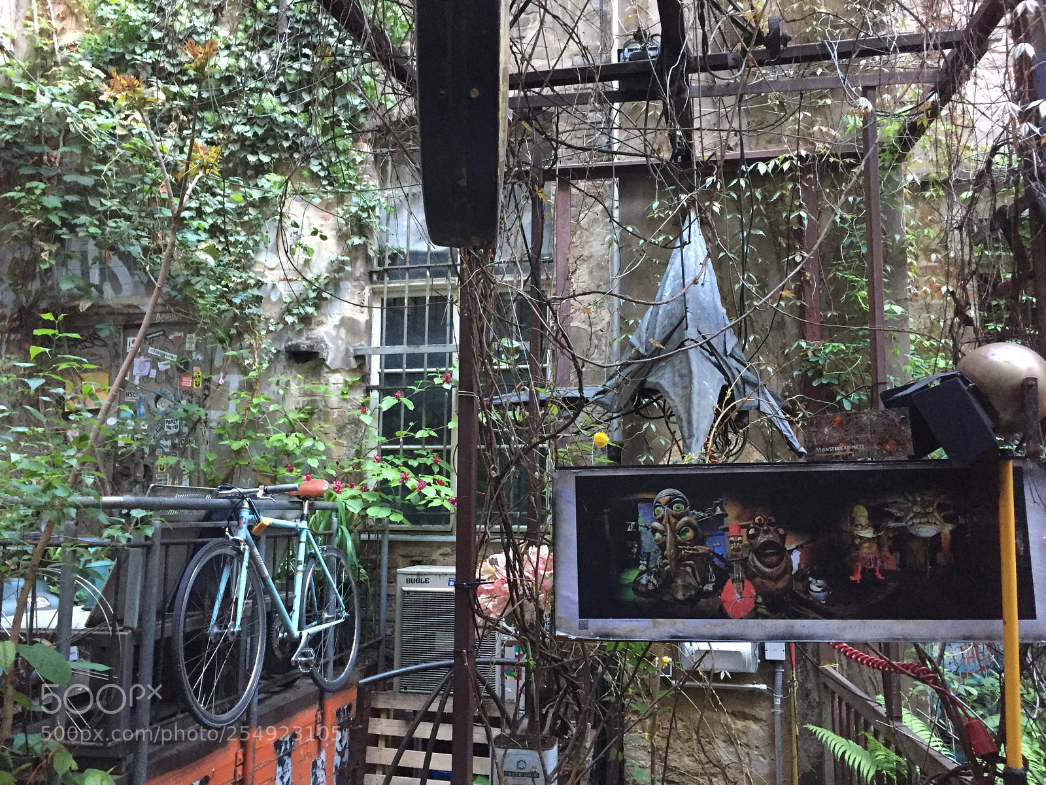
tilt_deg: +6.8
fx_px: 876
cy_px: 392
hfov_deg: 61.7
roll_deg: -1.3
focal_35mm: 29
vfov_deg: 48.2
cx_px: 523
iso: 250
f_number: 2.2
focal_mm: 4.15
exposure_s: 1/25
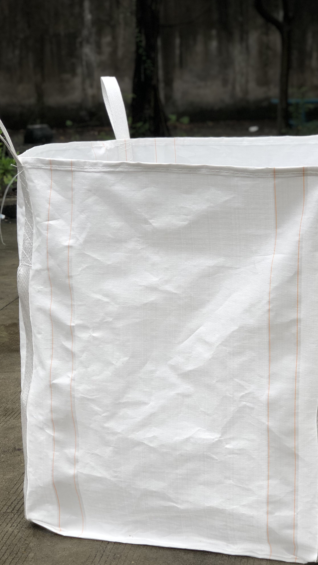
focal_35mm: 63
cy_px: 284
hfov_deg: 19.1
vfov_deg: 33.3
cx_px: 204
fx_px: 944
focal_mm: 6.6
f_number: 2.8
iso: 25
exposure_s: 1/100
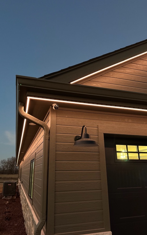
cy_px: 120
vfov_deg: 70.4
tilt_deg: +16.2
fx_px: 167
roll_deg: +0.9
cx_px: 70
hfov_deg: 47.6
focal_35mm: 26
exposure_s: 1/49
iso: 800
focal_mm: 6.76
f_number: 1.78
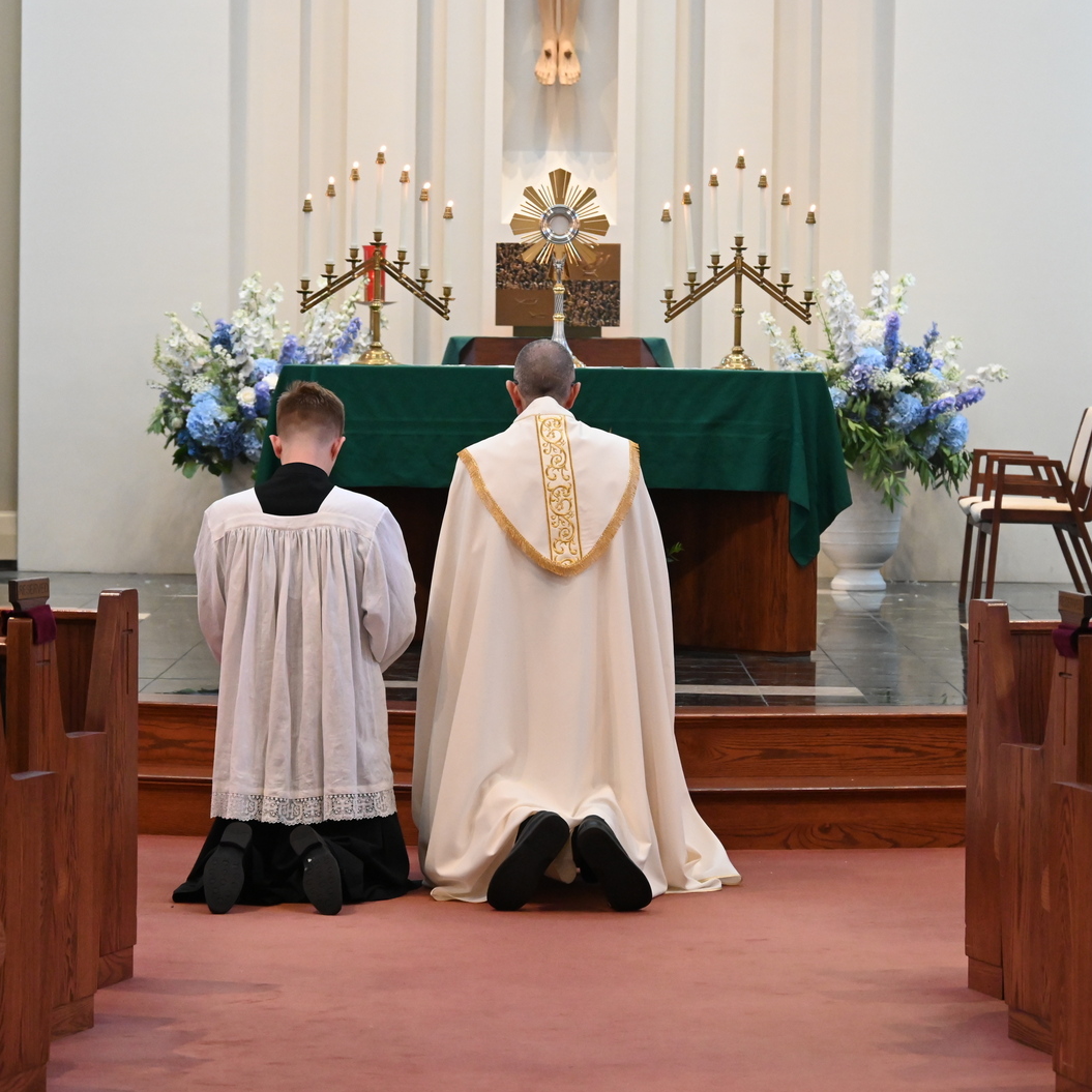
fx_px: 4461
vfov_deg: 14.0
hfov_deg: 14.0
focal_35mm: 125
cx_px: 555
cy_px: 548
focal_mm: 97
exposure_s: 1/160
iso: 7200
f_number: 6.3
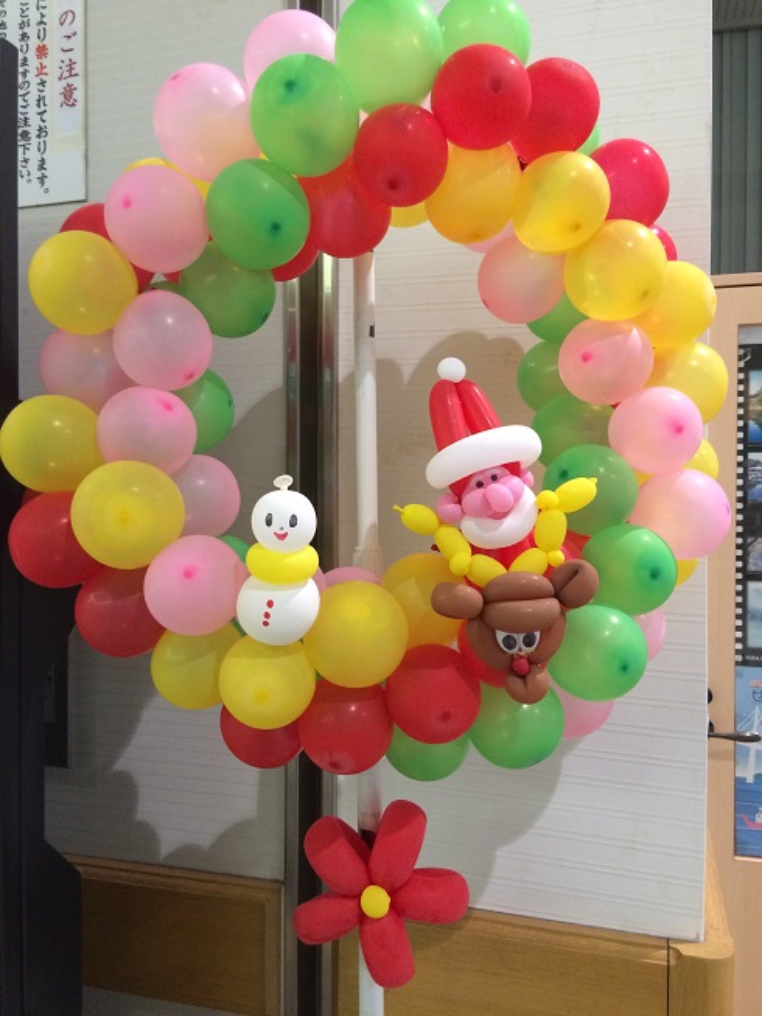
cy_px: 508
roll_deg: +2.2
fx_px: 851
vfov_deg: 61.7
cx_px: 381
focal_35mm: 29
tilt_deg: -0.9
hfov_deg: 48.2
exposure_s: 1/30
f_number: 2.2
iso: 160
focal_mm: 4.15
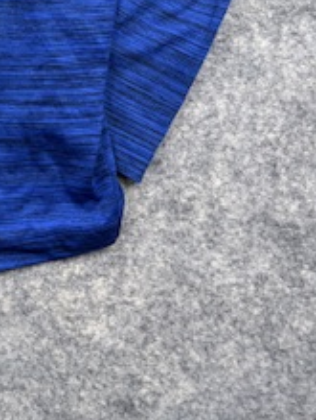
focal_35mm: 70
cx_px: -130
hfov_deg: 19.0
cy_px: -161
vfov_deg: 23.6
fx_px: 850
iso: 80
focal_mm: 6.76
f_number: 1.78
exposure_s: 1/100
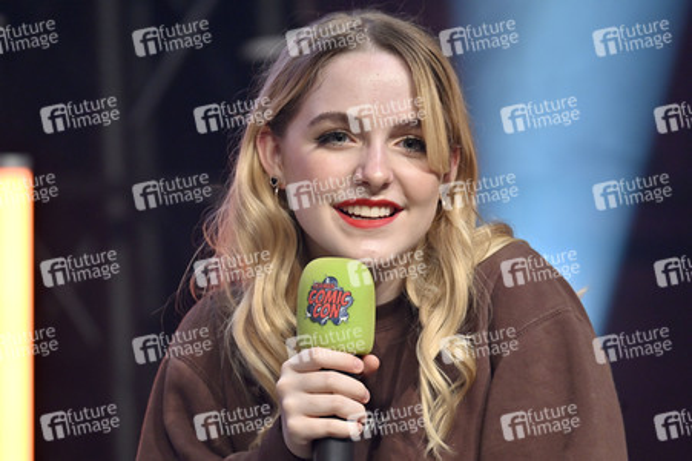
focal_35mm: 400
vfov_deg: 3.4
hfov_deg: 5.2
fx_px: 7683
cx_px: 346
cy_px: 230
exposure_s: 1/250
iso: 1600
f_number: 4.5
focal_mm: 400
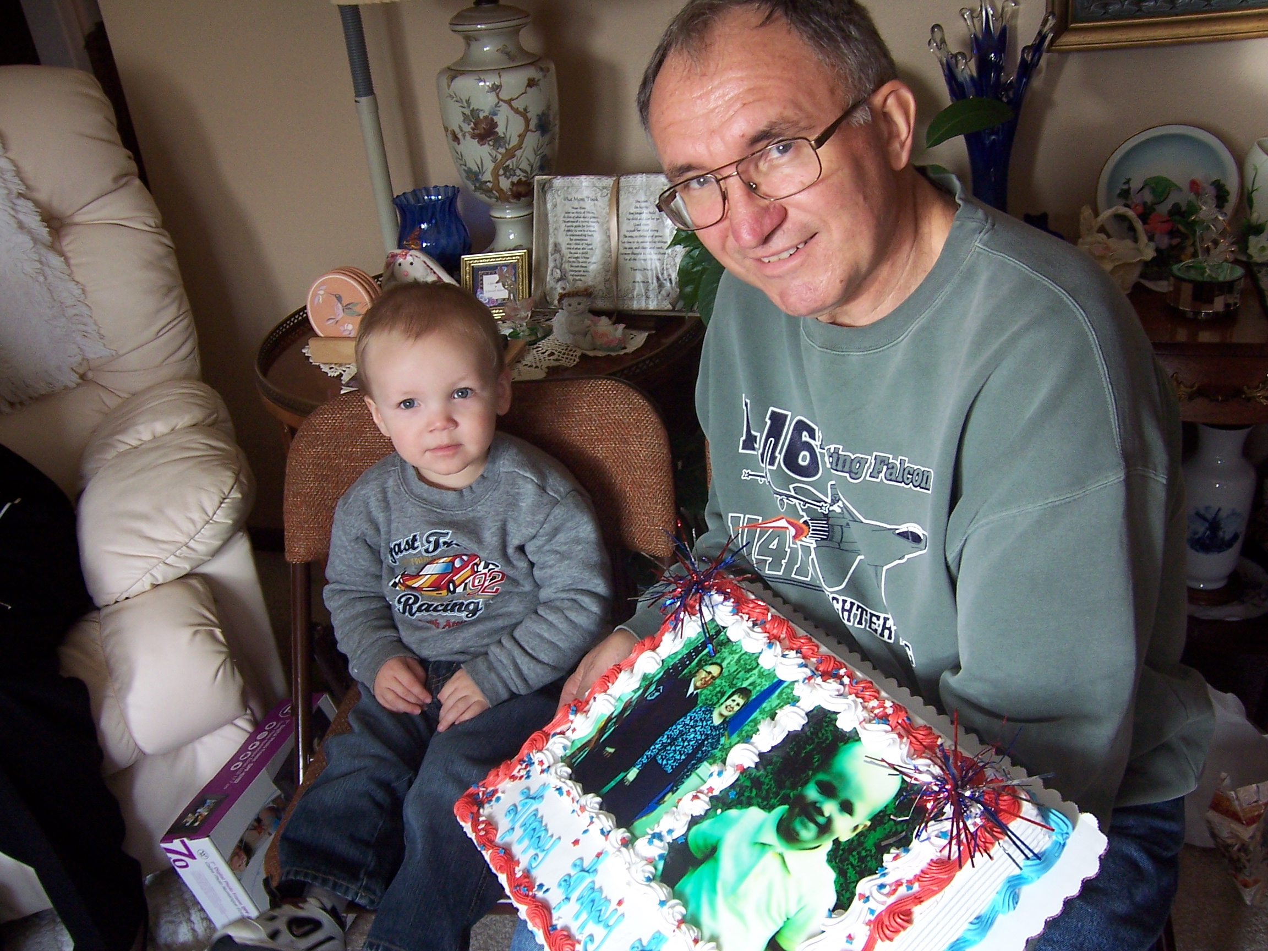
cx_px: 634
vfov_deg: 42.9
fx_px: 1209
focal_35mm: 33
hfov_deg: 55.4
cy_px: 476
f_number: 3.4
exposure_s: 1/30
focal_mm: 5.5
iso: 140
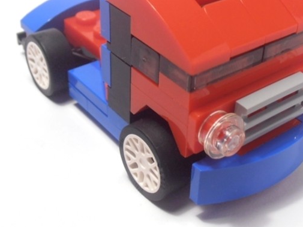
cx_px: 170
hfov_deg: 29.4
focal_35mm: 66
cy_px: 78
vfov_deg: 22.1
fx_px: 577
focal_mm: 6.61
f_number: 3.9
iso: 80
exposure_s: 1/40
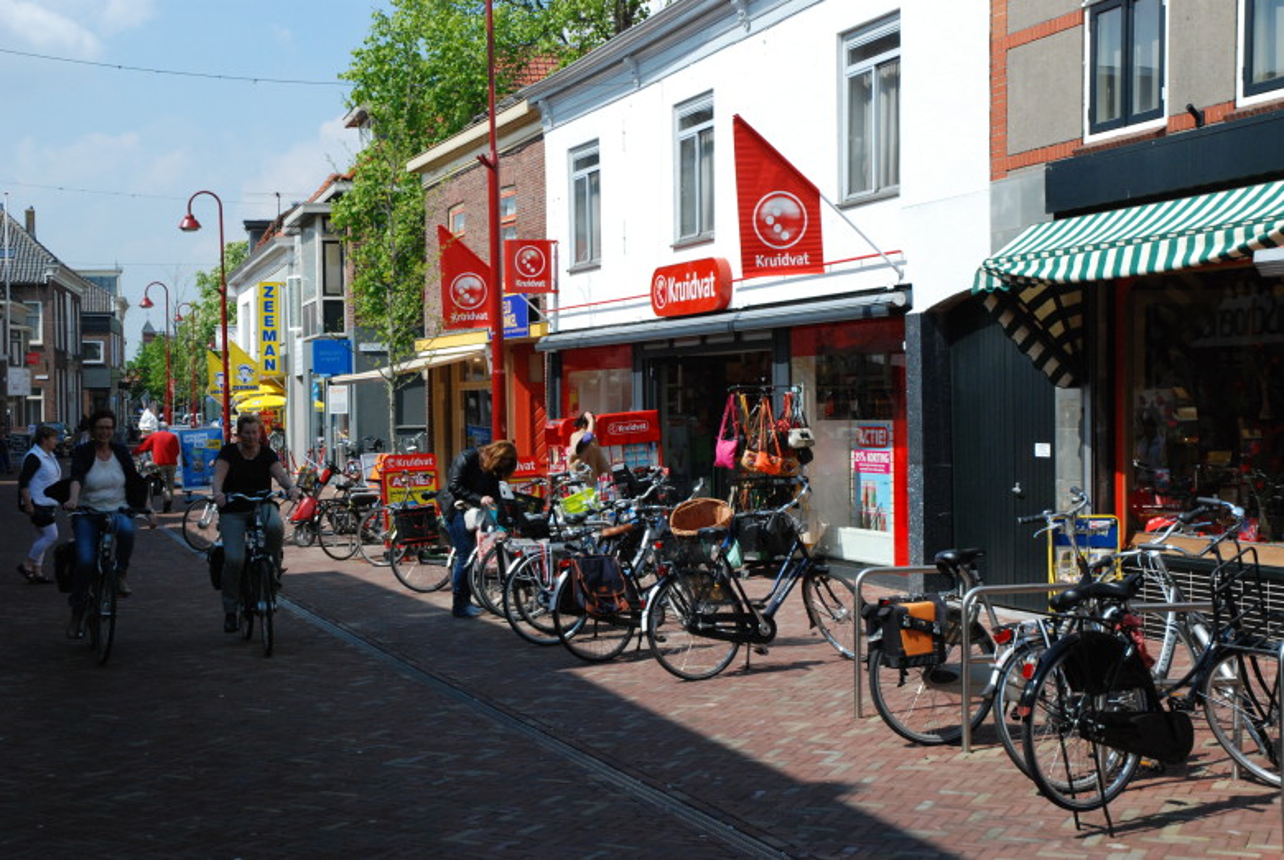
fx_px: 1875
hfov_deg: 37.8
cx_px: 642
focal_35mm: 52
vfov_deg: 25.8
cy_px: 430
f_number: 9
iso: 640
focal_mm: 35
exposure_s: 1/1250
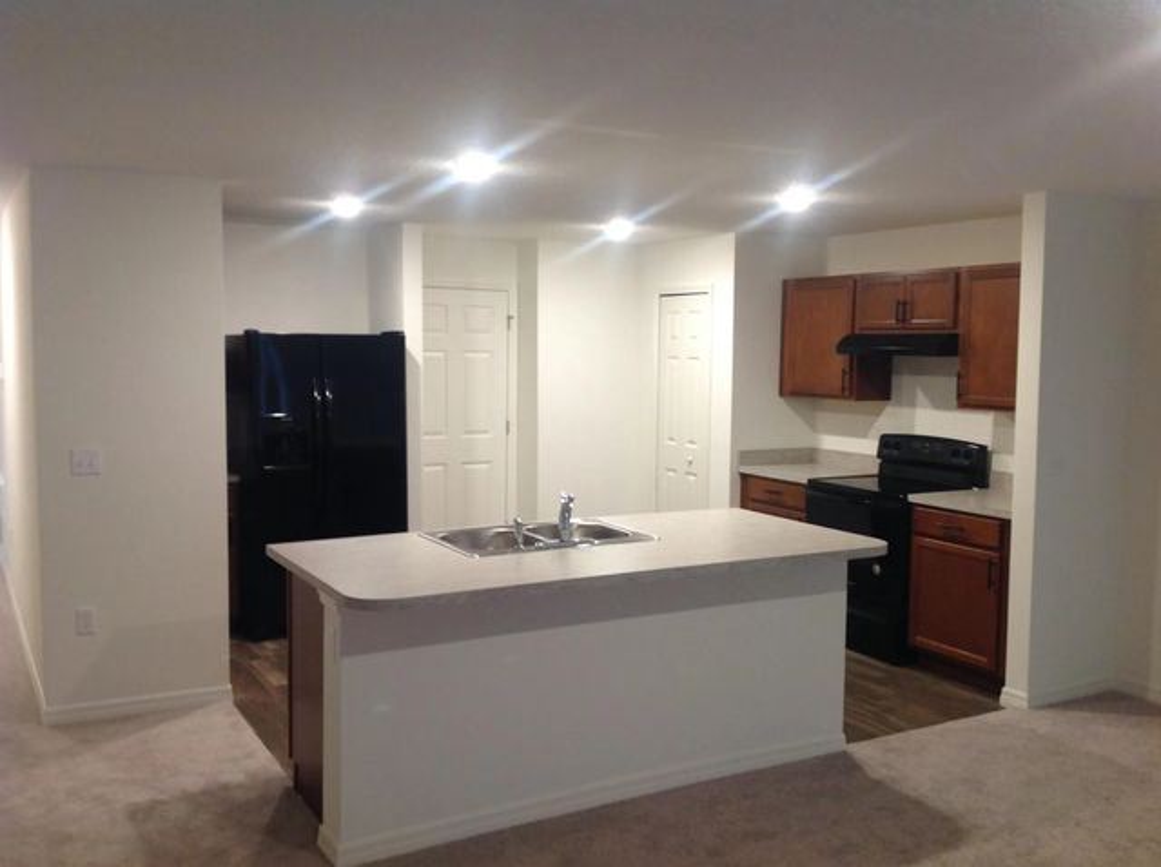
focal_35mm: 35
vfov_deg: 40.6
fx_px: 1172
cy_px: 434
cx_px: 580
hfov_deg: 52.7
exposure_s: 1/15
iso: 100
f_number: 2.4
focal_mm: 4.28
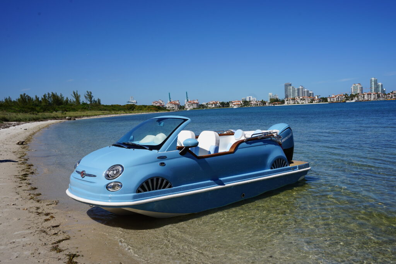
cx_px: 198
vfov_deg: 40.5
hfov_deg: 58.0
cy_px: 132
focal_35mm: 32
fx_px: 358
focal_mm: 32.5
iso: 100
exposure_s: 1/320
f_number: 10
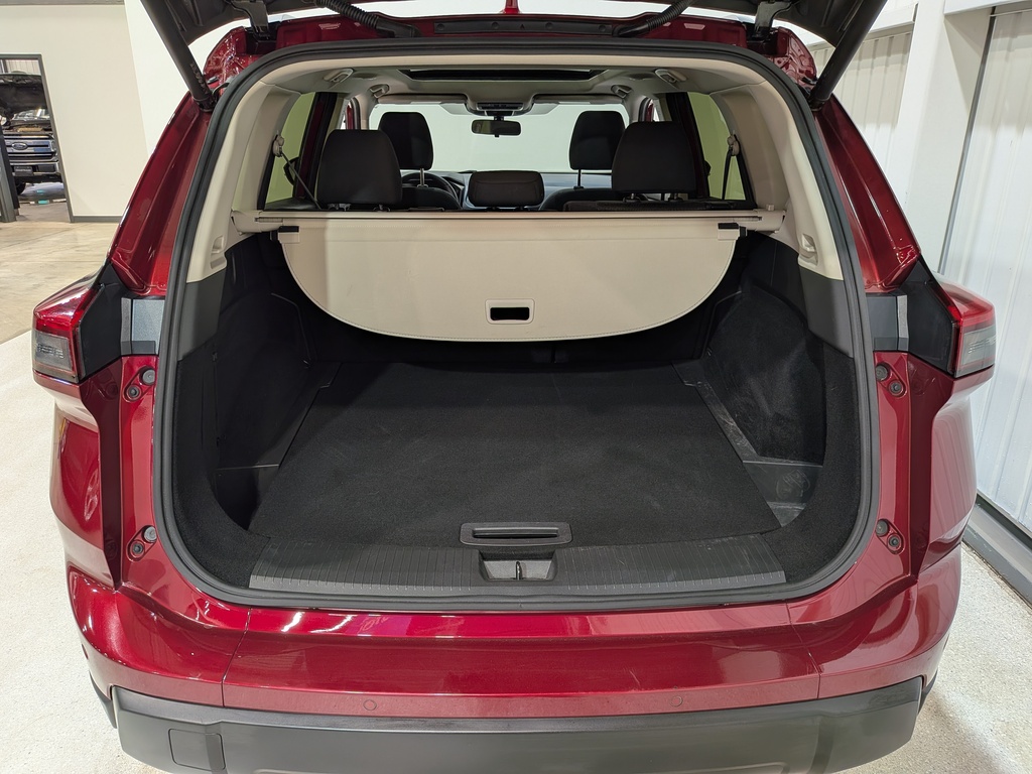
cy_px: 387
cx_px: 516
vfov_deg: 56.8
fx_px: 716
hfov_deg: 71.6
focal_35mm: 24
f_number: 1.7
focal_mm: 4.53
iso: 33
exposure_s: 1/24
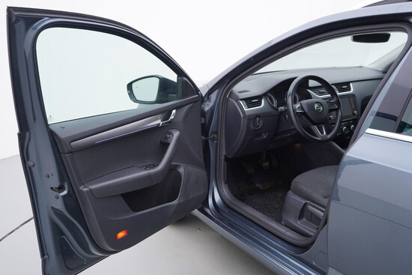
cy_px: 138
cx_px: 206
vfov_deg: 36.9
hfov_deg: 53.1
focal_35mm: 36
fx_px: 412
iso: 125
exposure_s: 1/50
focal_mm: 24
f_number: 3.2
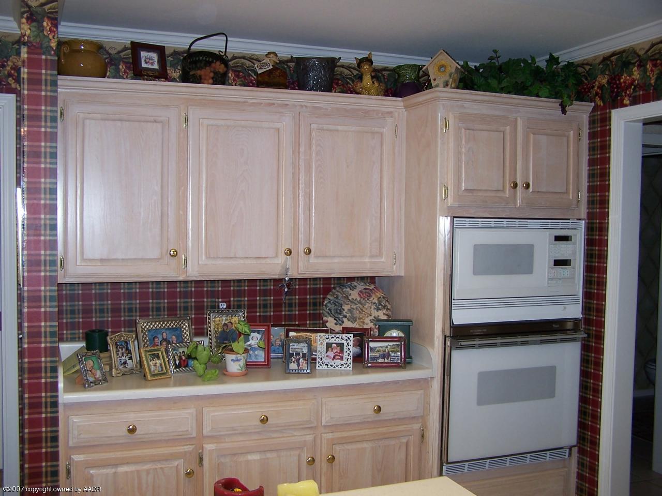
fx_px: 727
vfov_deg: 37.7
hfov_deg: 49.0
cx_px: 331
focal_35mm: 38
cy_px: 248
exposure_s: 1/45
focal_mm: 6.3
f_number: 2.8
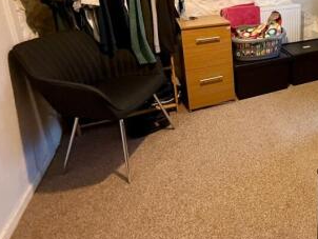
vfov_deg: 46.8
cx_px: 283
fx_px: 248
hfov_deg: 56.8
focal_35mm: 27
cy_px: 28
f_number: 2.2
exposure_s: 1/50
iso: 400
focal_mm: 2.22
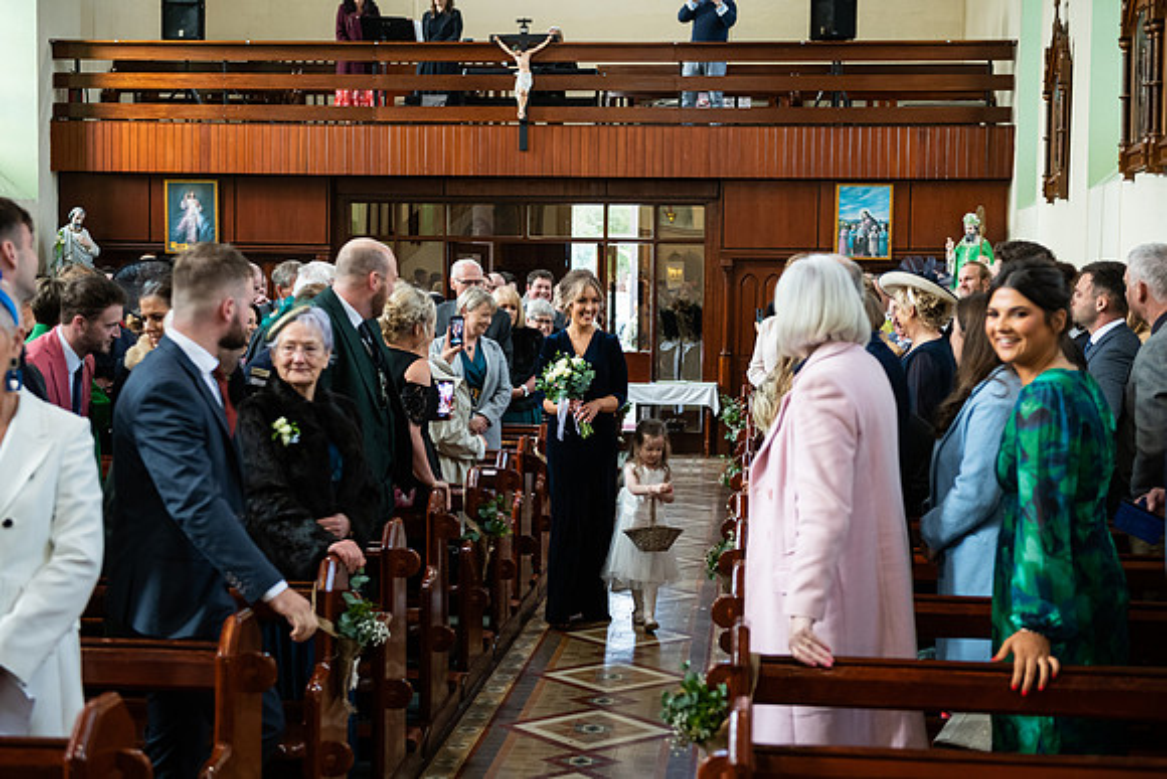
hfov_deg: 36.2
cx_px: 584
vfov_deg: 24.6
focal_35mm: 55
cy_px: 390
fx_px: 1783
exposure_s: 1/160
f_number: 3.5
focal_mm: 55
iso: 800
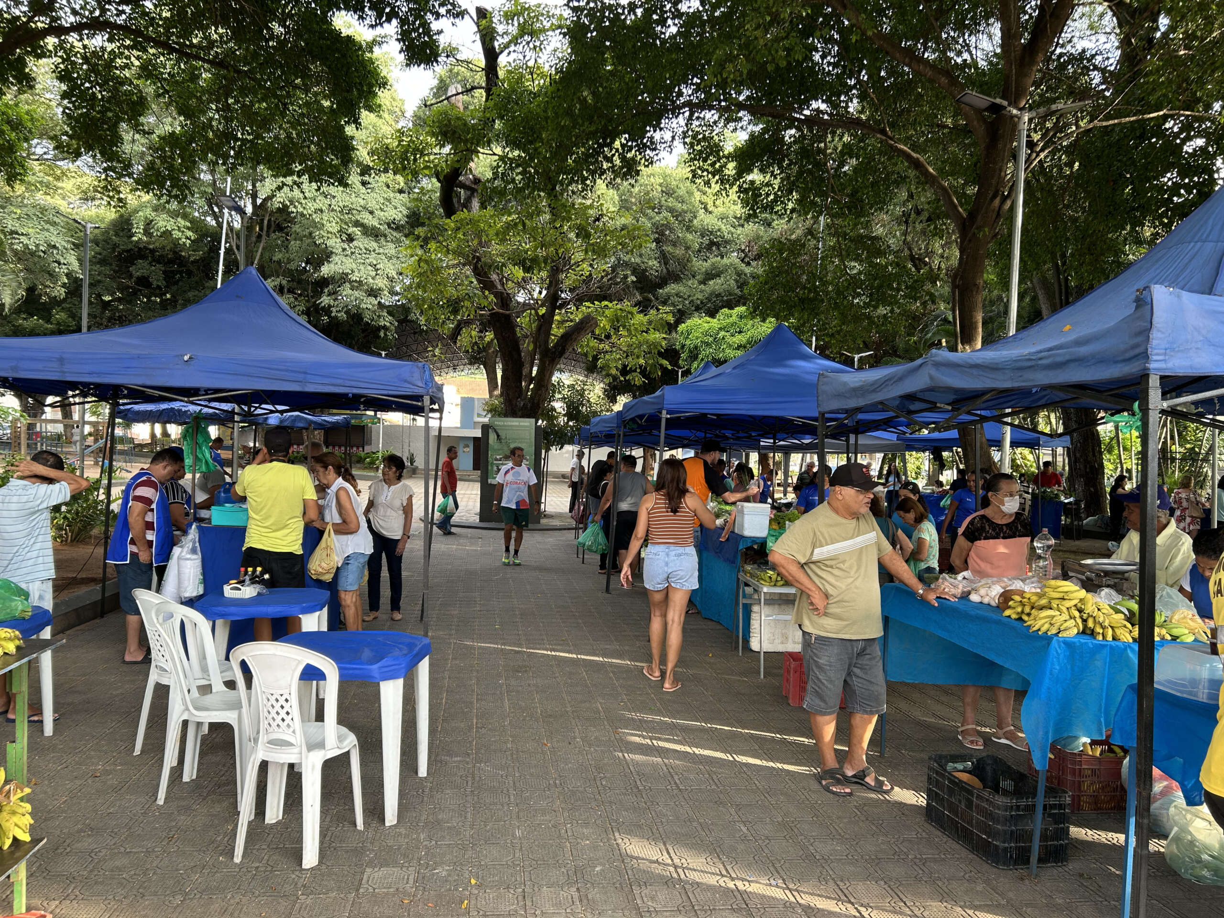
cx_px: 612
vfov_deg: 53.1
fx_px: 919
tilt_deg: -2.0
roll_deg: -1.5
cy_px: 459
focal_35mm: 26
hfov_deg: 67.3
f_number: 1.5
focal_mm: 5.7
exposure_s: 1/130
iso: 40
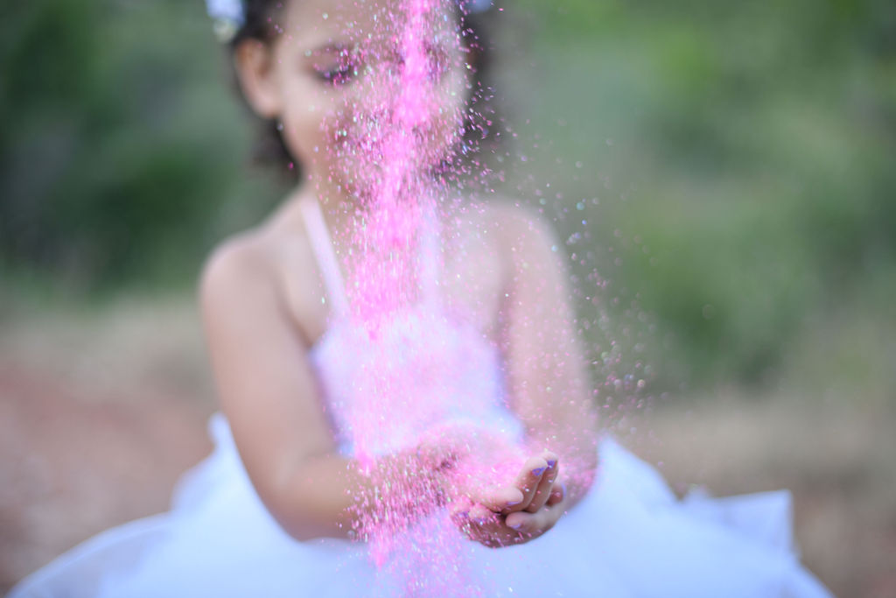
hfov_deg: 39.6
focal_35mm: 50
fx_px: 1245
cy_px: 299
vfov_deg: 27.0
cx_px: 448
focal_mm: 50
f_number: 1.4
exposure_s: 1/400
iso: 100
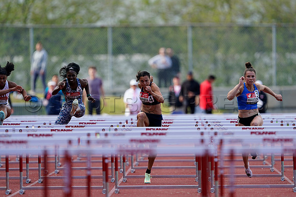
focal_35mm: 600
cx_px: 148
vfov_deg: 2.3
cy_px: 98
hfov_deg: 3.4
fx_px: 4934
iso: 500
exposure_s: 1/640
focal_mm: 600
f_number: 5
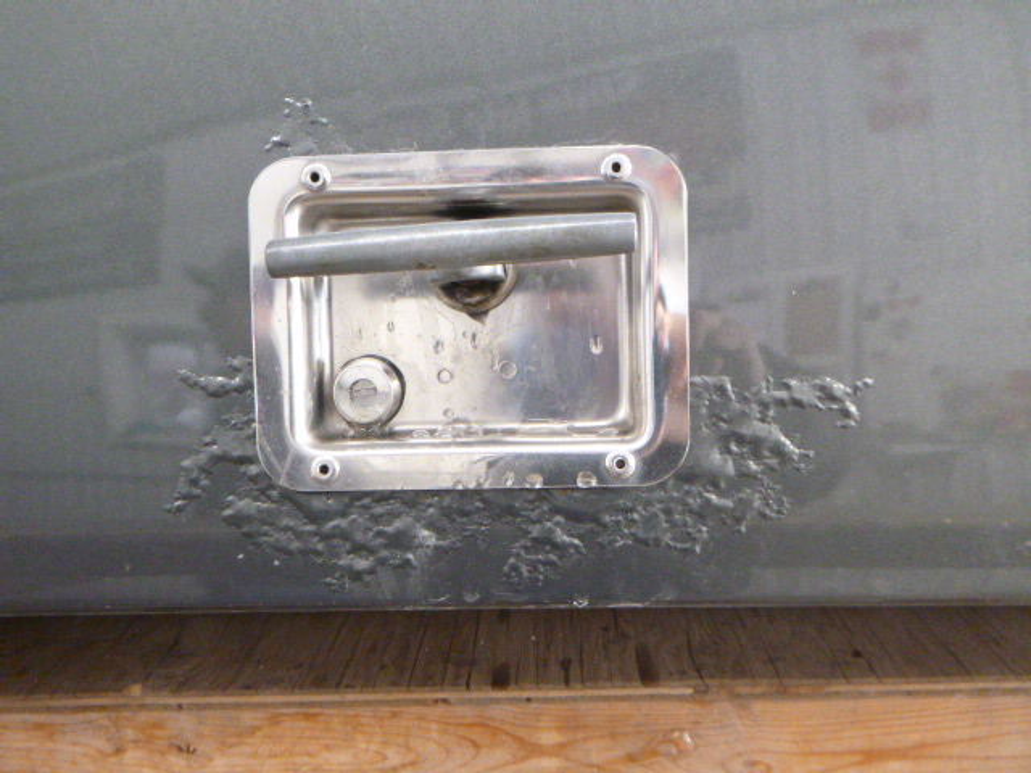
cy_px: 386
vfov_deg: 54.9
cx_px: 516
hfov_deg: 69.4
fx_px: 745
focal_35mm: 25
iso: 800
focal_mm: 4.5
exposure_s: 1/30
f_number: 3.9
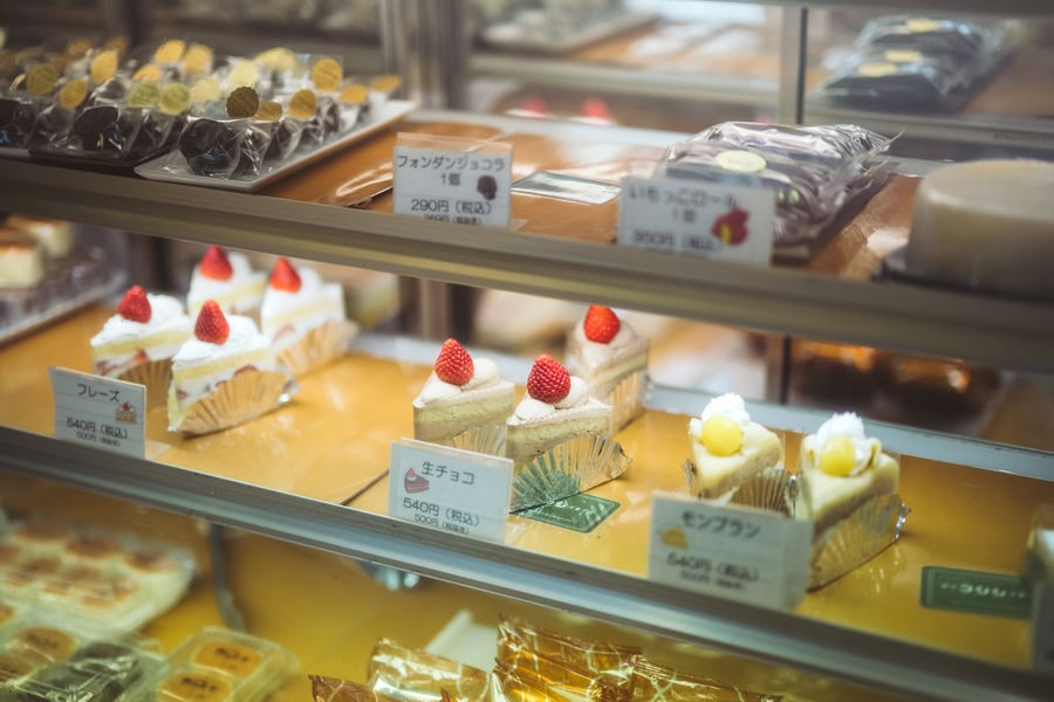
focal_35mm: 50
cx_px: 527
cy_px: 351
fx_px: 1464
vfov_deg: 27.0
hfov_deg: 39.6
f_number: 1.2
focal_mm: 50
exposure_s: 1/1600
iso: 400
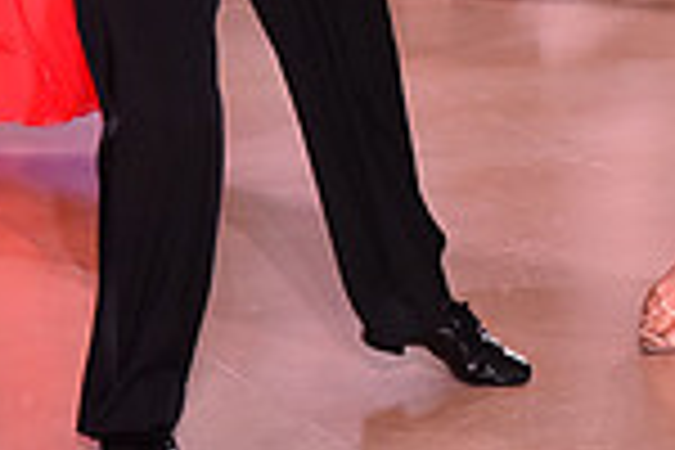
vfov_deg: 5.0
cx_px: 585
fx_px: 5062
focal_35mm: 270
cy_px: -259
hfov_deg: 7.6
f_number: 6.3
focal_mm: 70
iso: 2500
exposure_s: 1/400
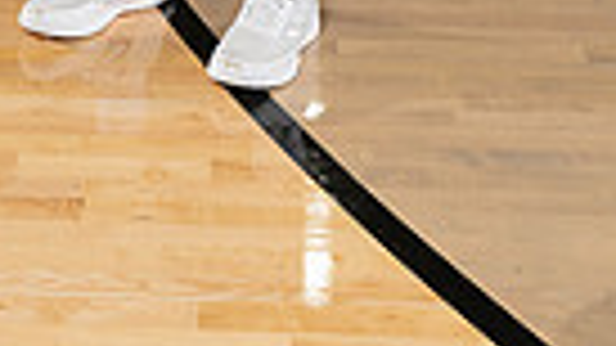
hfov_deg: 17.8
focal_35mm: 120
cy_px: -616
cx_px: 189
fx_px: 1960
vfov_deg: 8.7
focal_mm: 35
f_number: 5.6
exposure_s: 1/250
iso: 500
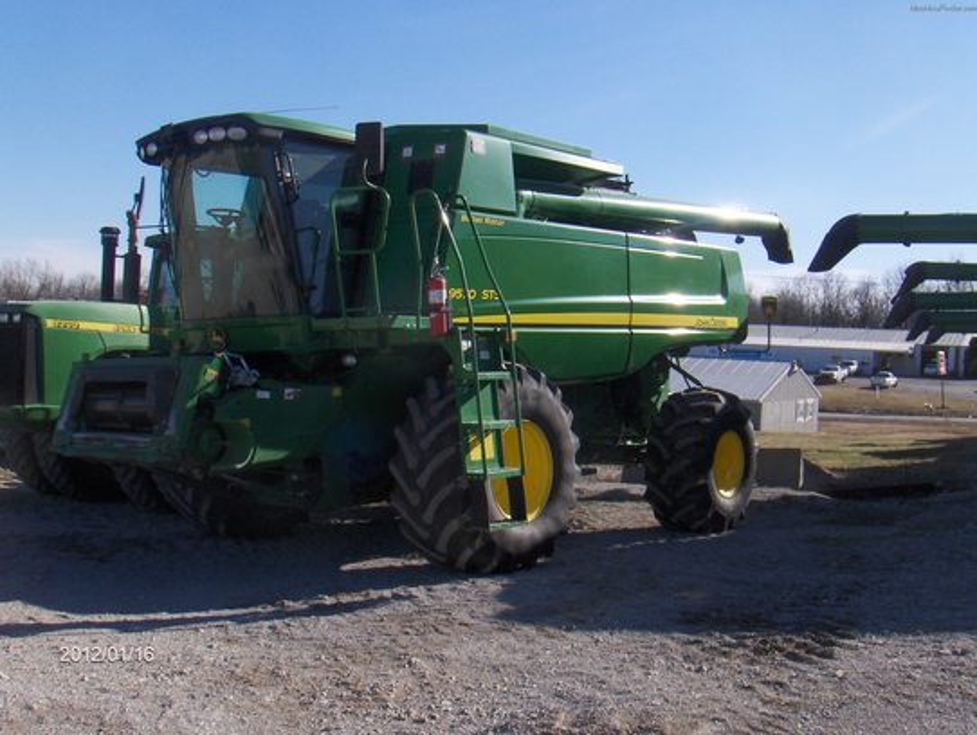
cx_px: 488
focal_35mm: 41
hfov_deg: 45.7
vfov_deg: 35.2
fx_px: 1159
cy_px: 368
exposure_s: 1/358
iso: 100
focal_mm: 6.5
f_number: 7.7
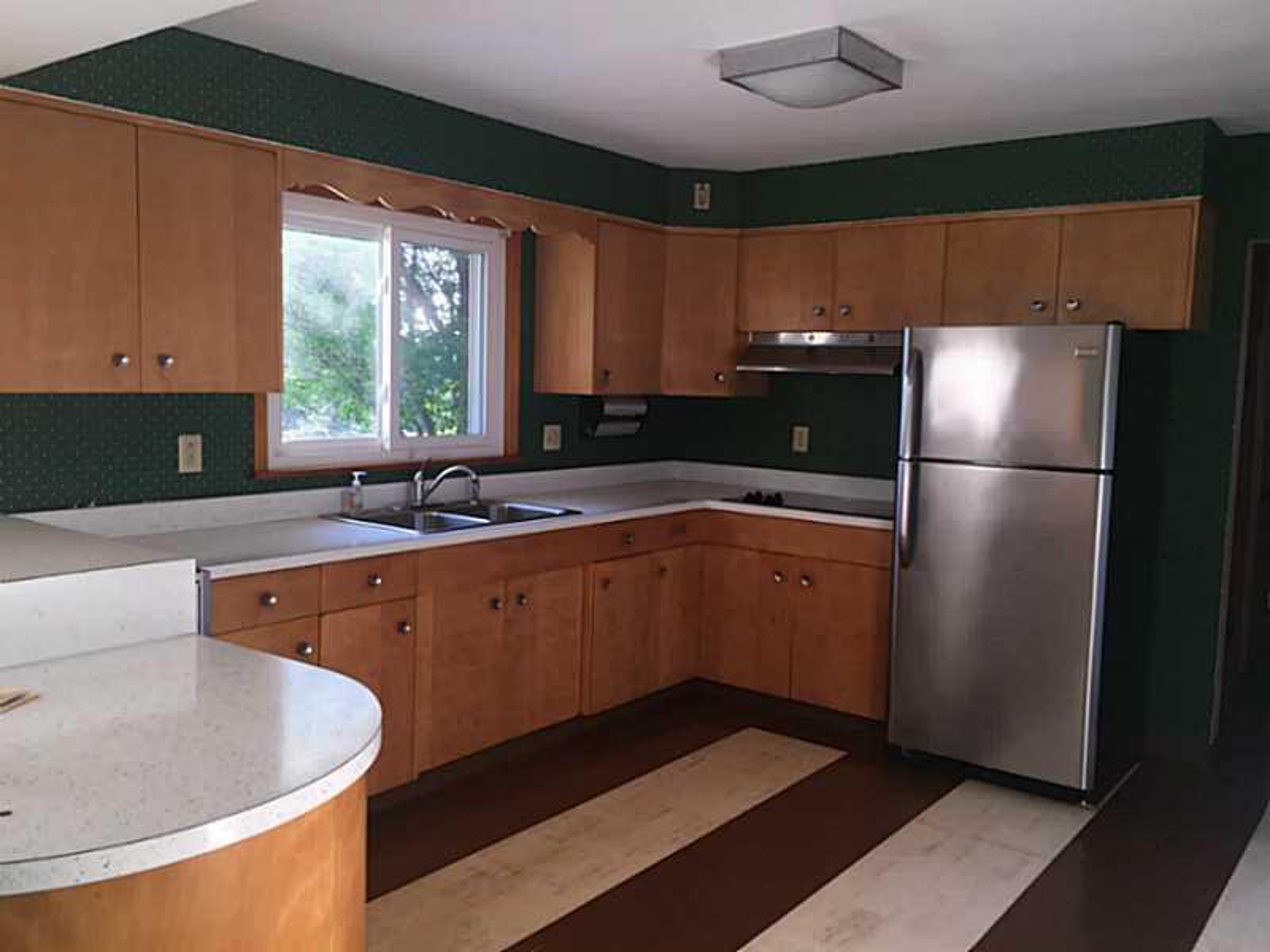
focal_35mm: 29
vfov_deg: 48.2
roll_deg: -2.4
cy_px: 476
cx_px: 635
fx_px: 1064
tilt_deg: -5.5
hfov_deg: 61.7
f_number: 2.2
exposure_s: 1/43
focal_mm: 4.15
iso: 32
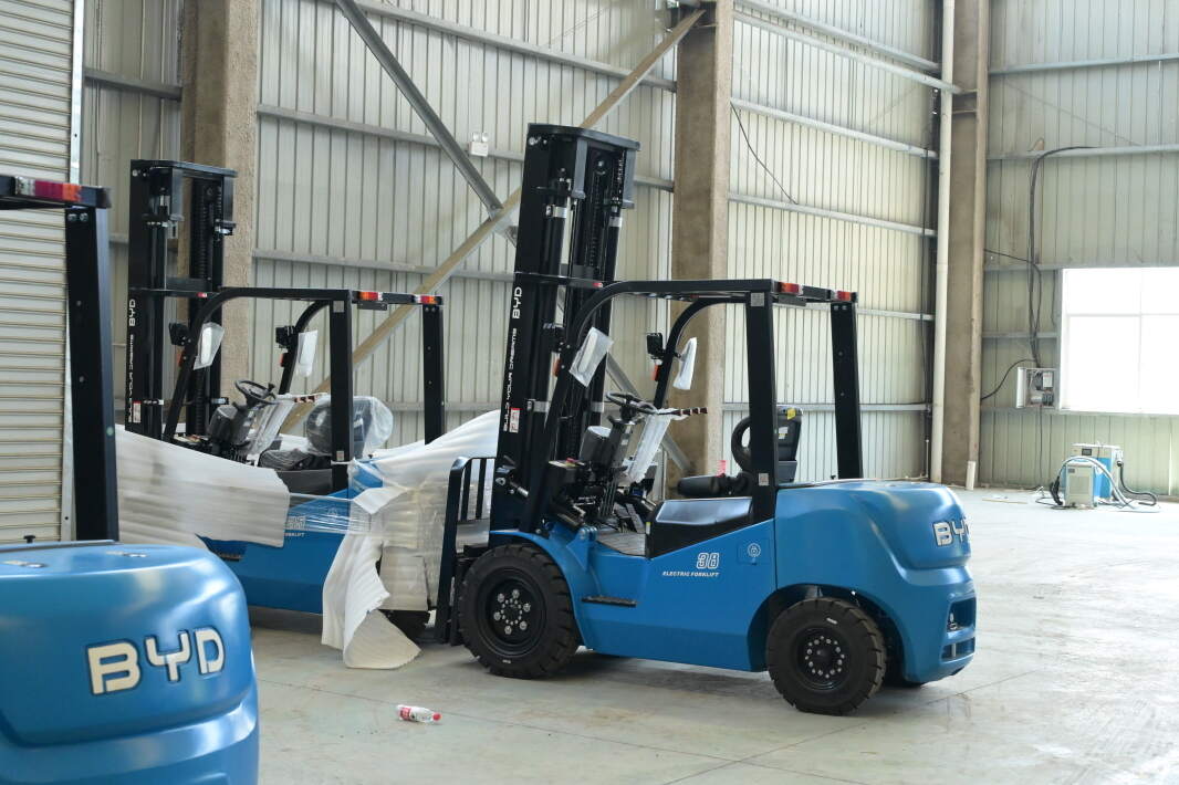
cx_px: 590
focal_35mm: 51
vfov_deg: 26.5
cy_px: 392
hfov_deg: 38.9
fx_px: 1670
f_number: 4
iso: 3200
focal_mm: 34
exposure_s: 1/500
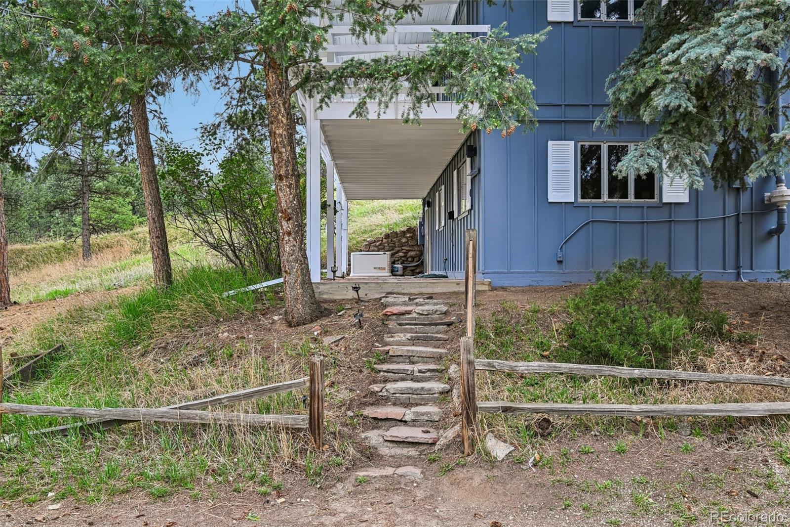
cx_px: 395
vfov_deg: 43.6
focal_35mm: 30
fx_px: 658
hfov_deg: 61.9
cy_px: 264
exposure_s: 1/30
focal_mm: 30
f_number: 10
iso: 160
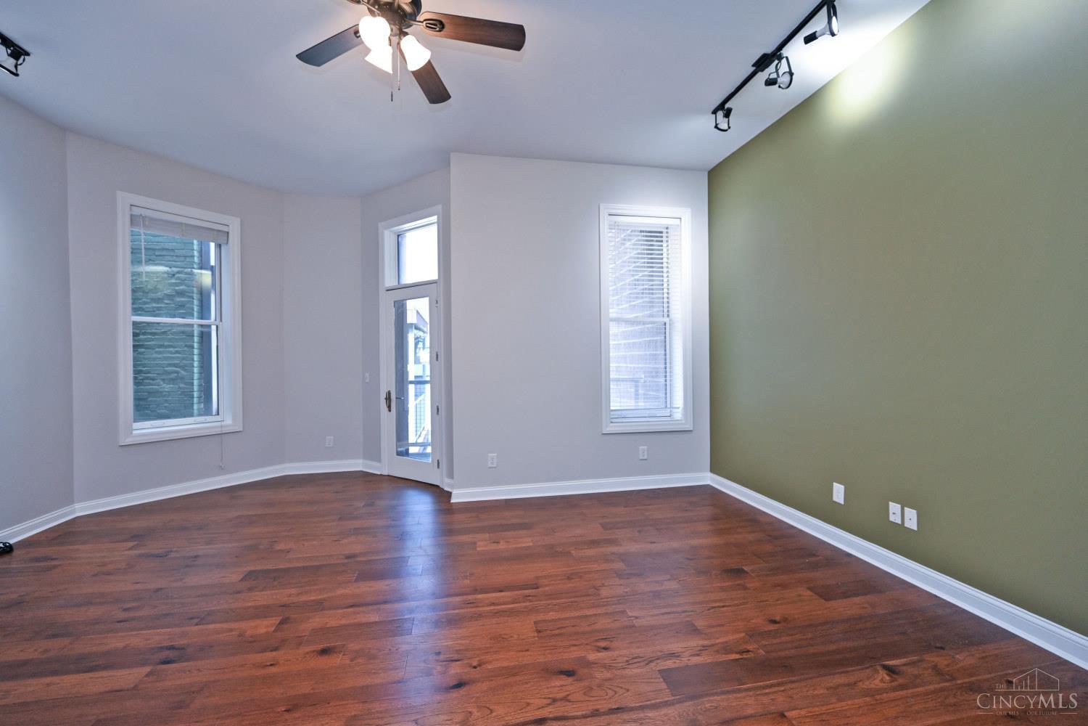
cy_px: 363
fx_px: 423
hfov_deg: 104.3
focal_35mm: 14
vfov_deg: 81.2
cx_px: 544
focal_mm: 14
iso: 400
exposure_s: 1/60
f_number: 4
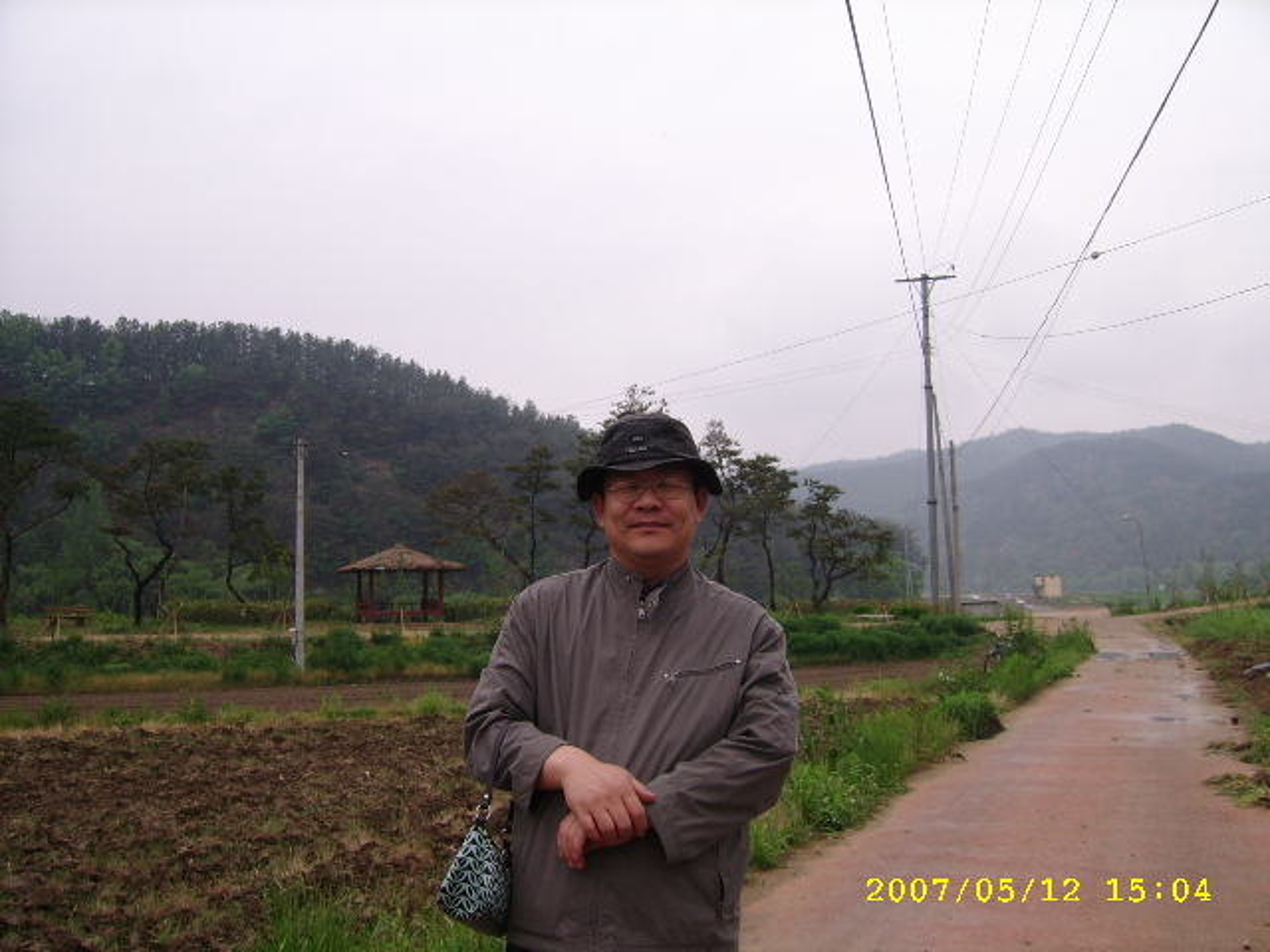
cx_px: 635
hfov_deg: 52.6
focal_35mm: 35
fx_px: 1284
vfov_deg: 40.7
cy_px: 476
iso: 50
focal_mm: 5.95
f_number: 5.8
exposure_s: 1/272
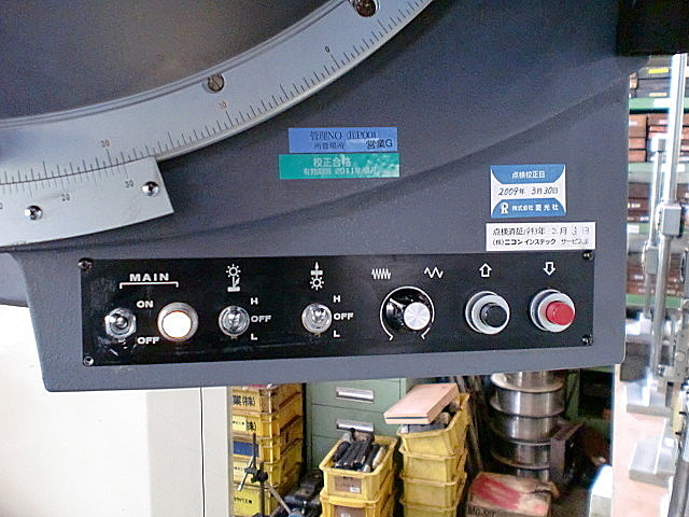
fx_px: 697
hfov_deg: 52.6
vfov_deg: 40.7
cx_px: 344
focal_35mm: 35
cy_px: 258
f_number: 3.1
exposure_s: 1/60
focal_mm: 6.3
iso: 640
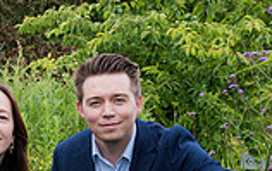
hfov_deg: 13.5
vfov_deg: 8.8
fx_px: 1113
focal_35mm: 150
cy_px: 60
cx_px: -62
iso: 400
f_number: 8
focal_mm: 40
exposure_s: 1/250
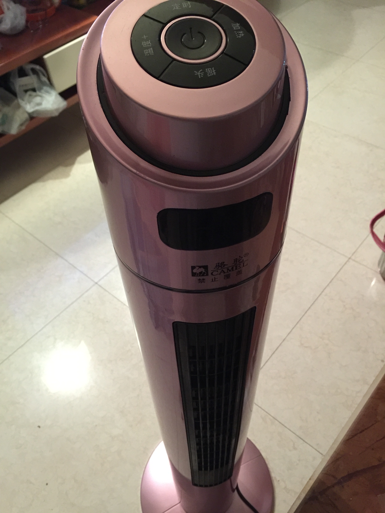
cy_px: 256
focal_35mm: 29
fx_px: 430
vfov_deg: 61.7
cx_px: 192
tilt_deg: -48.8
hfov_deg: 48.2
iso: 200
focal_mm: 4.15
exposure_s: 1/8
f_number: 2.2
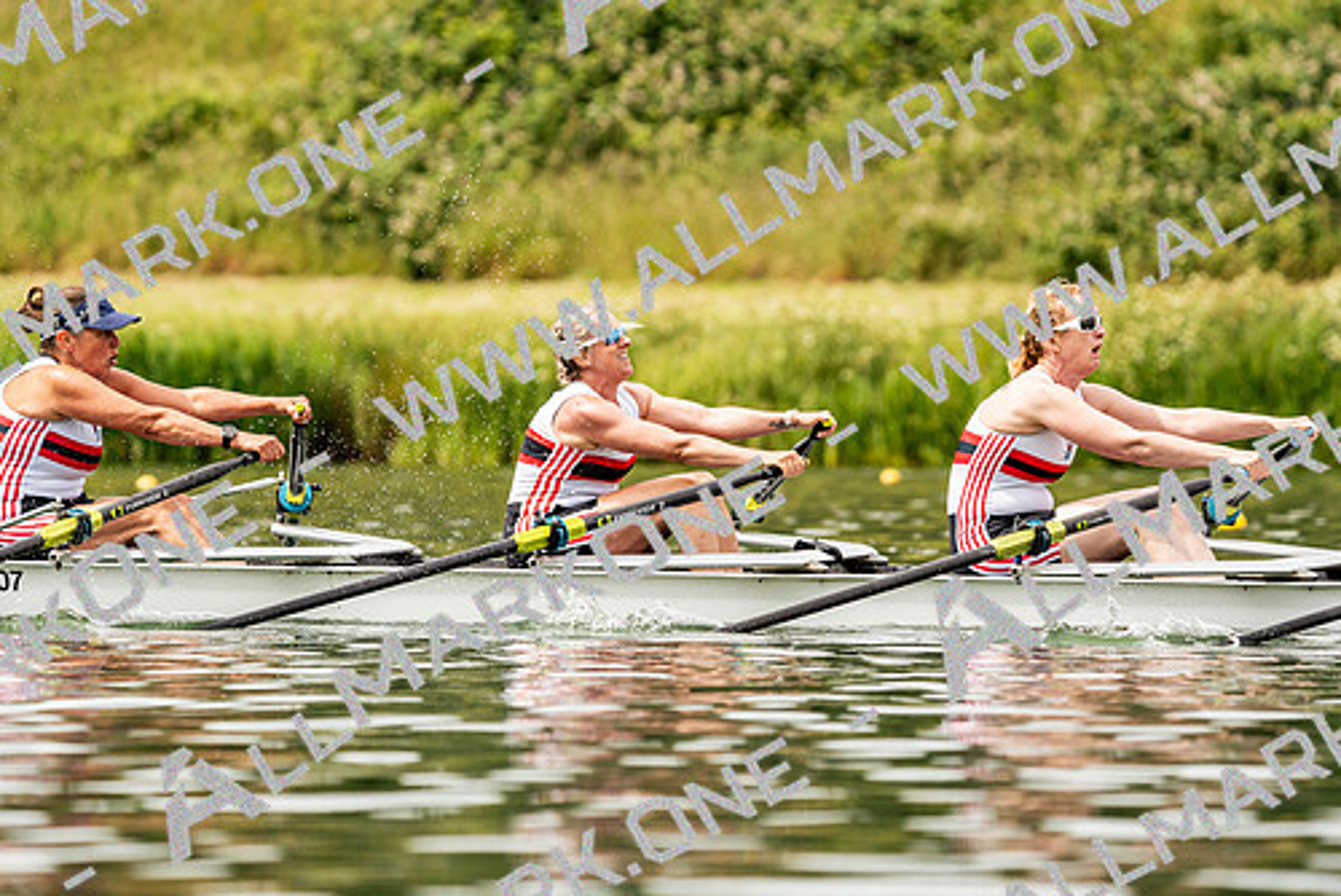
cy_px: 449
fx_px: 14088
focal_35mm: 378
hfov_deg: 5.4
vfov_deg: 3.6
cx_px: 705
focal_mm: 326
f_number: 6.3
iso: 250
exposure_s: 1/2000
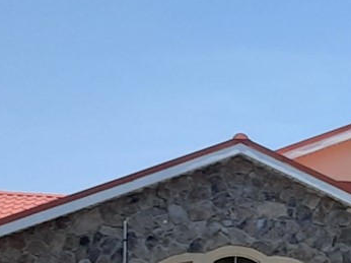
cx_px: 478
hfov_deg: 15.0
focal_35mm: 125
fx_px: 1267
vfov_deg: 11.8
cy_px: 214
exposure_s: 1/2132
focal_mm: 2.91
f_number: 1.9
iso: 40
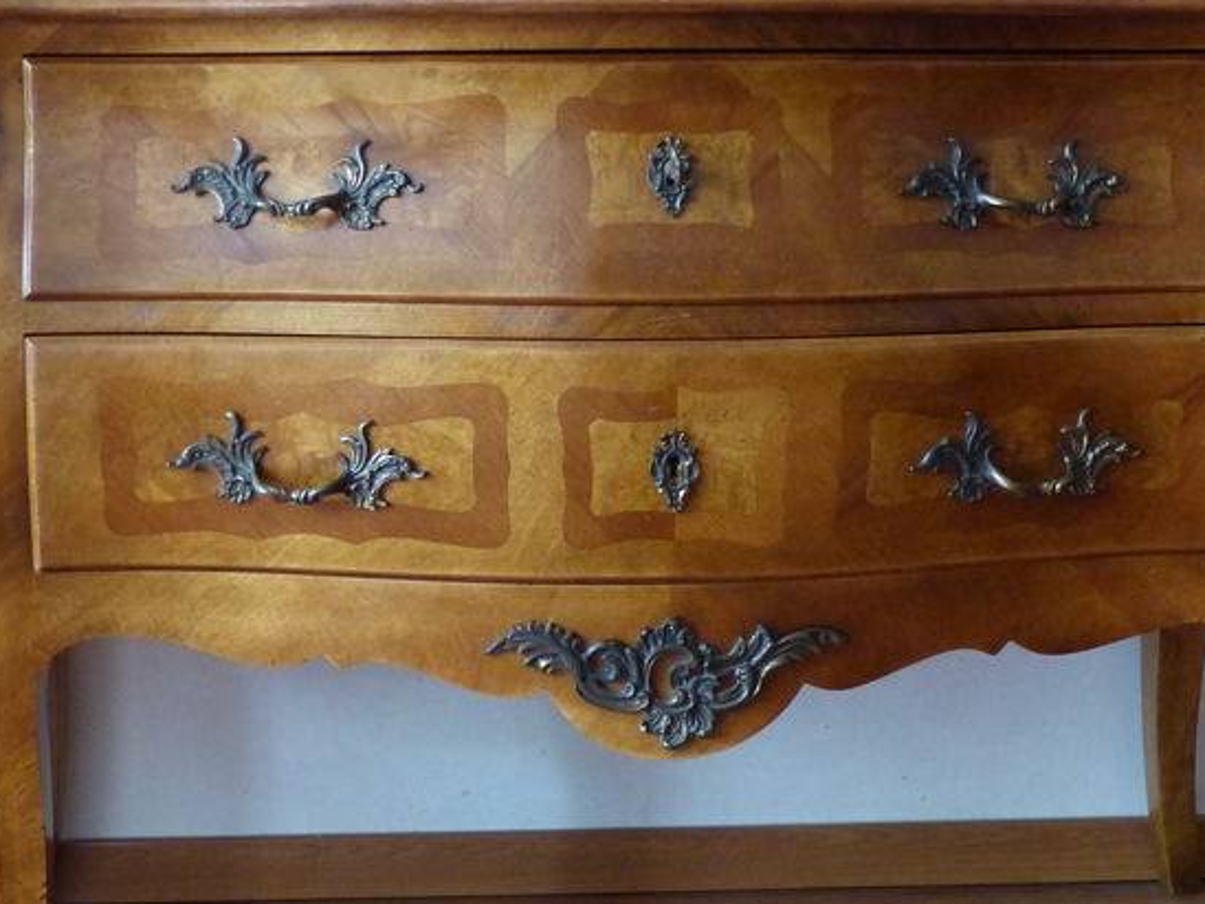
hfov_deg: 31.2
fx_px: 2158
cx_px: 559
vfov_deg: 23.6
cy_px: 352
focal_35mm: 62
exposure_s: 1/40
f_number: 2.8
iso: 400
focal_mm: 6.2
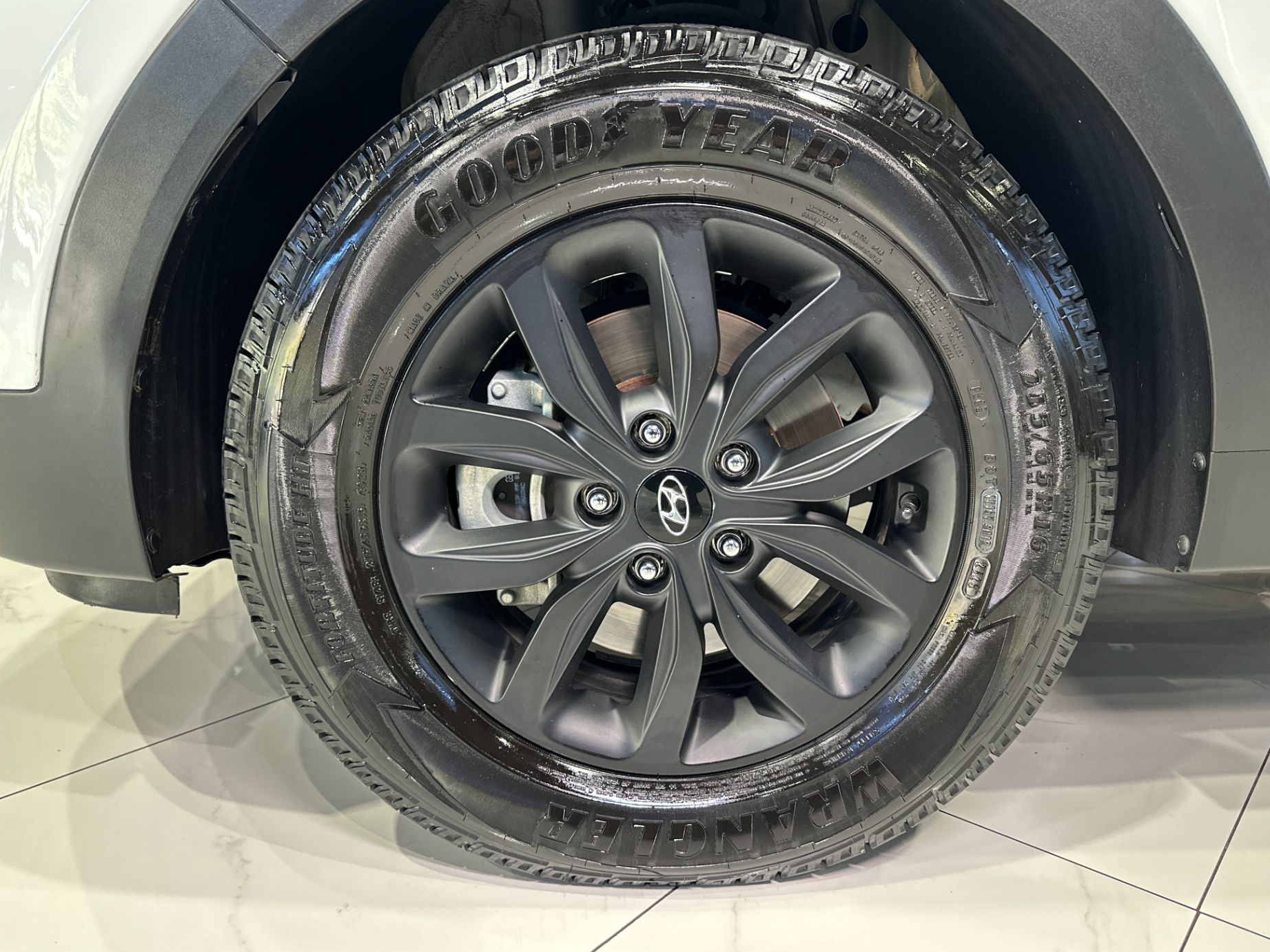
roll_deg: -0.3
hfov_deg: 69.4
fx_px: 917
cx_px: 644
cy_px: 482
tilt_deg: -12.7
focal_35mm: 25
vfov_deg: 54.9
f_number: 1.78
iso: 400
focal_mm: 6.86
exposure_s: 1/60
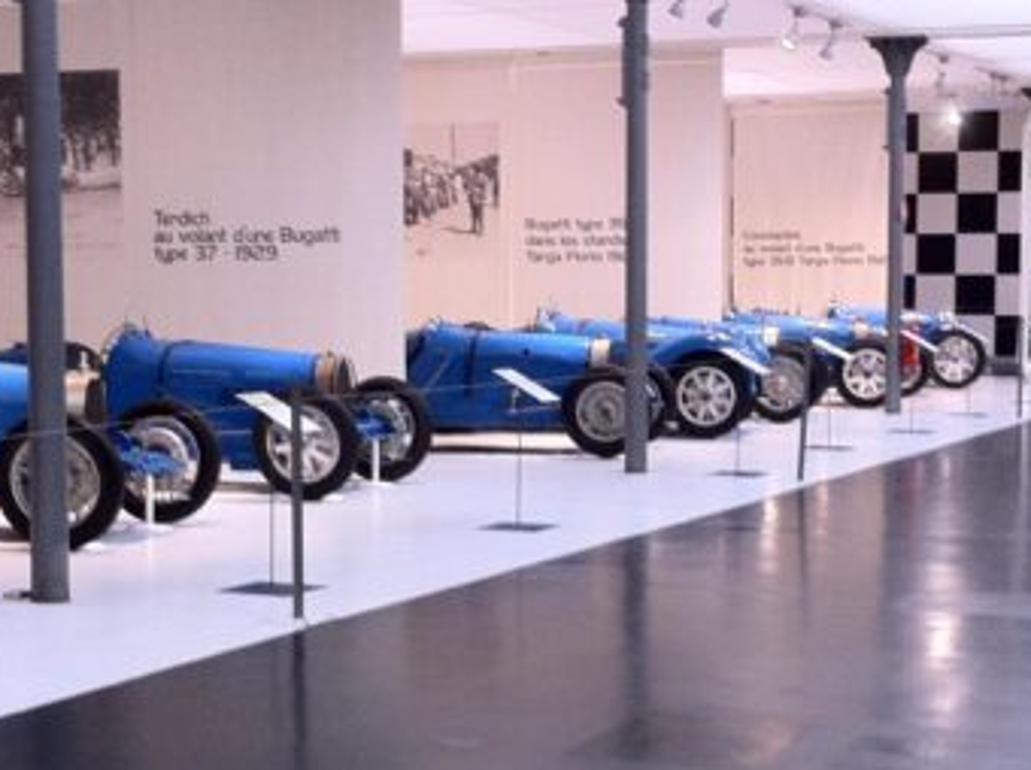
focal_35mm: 79
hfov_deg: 24.7
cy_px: 458
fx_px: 2350
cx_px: 537
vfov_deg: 18.6
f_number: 2.8
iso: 100
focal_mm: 3.85
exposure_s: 1/17
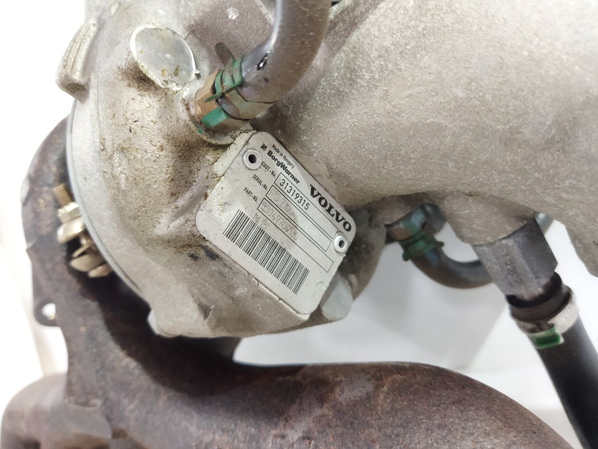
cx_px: 299
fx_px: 466
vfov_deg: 51.4
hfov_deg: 65.3
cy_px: 224
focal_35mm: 27
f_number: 1.79
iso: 325
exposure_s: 1/33
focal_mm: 4.71
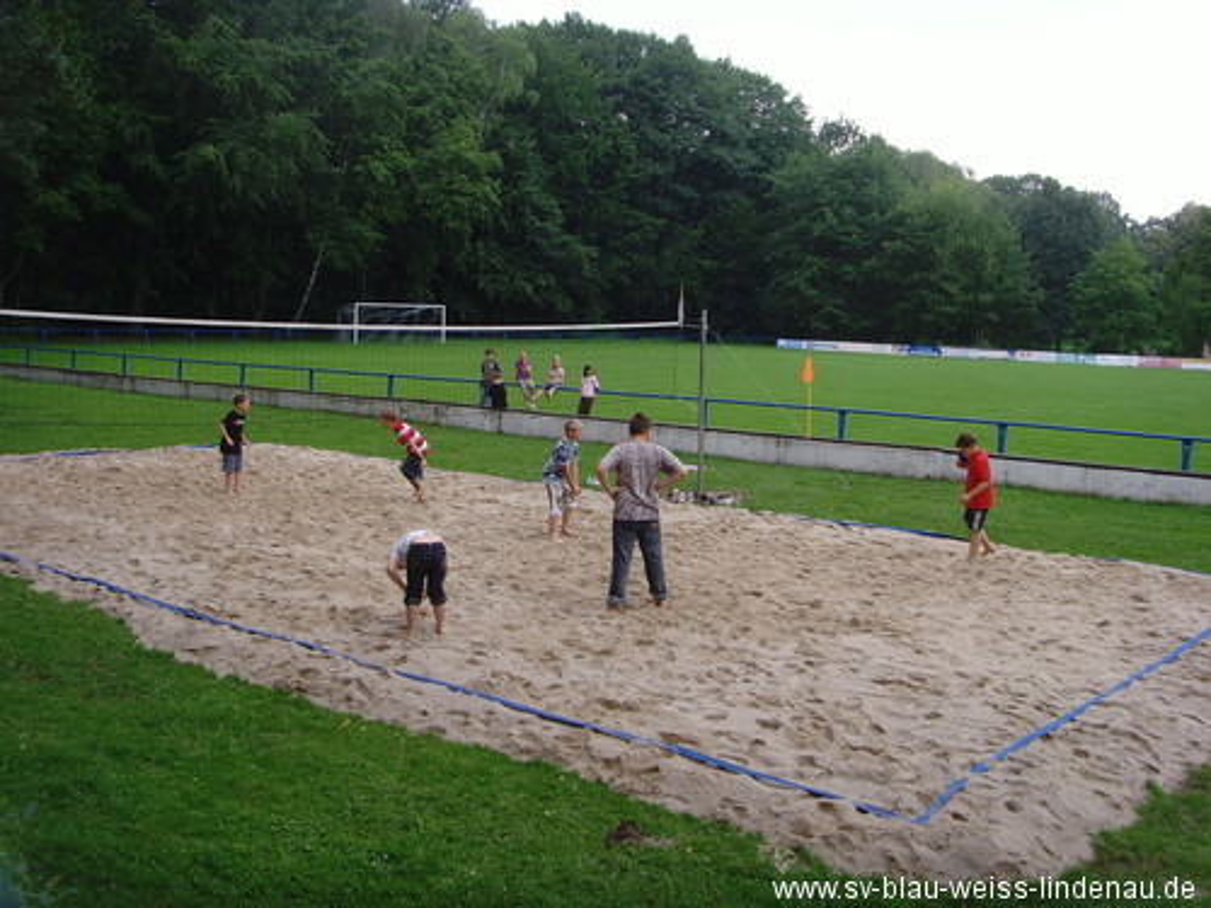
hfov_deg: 47.9
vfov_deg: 36.8
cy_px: 454
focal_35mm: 39
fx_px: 1364
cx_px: 606
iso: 80
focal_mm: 6.6
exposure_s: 1/180
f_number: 3.5
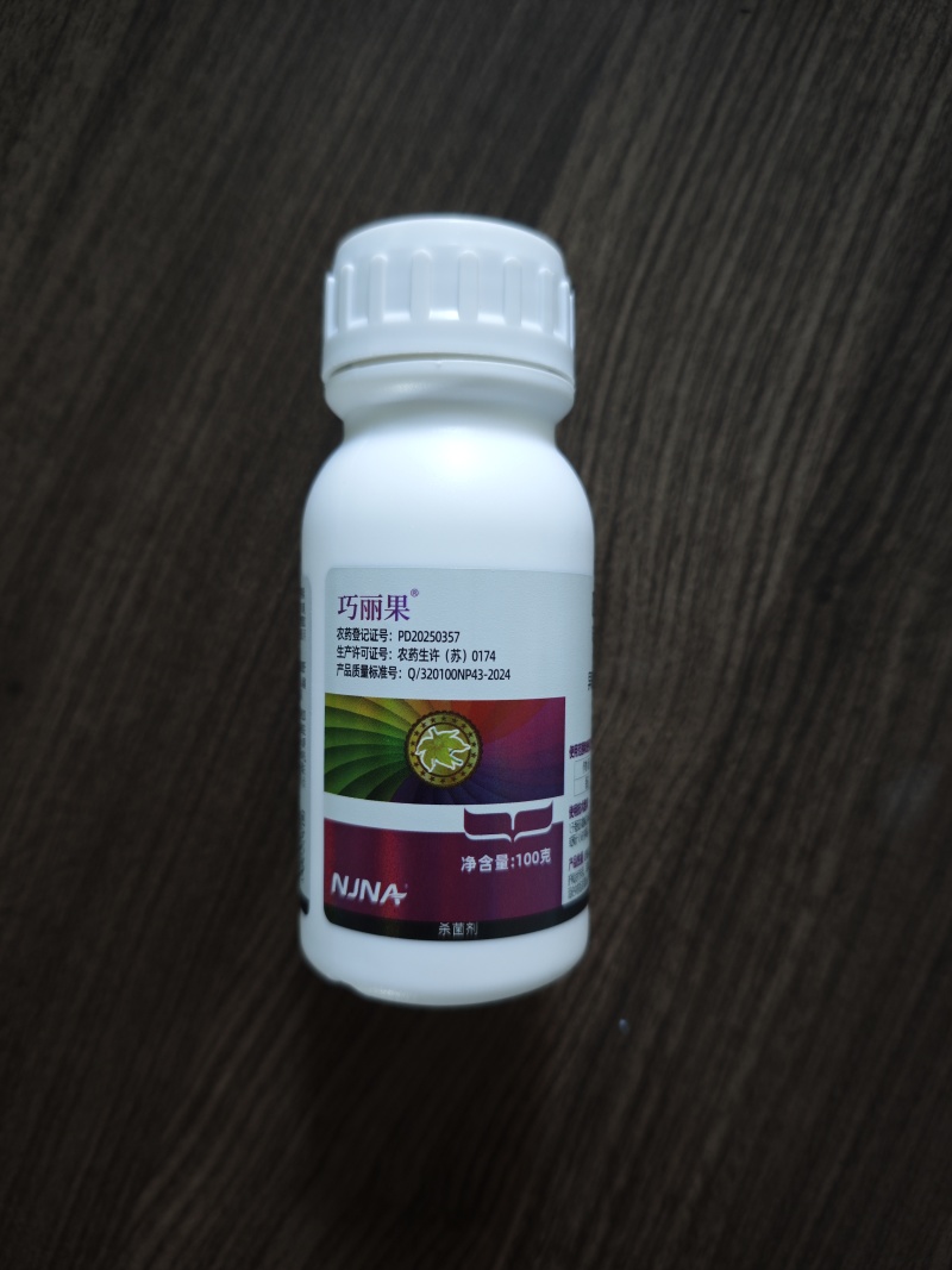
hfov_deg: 58.9
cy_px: 635
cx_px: 476
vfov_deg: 73.9
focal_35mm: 23
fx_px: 844
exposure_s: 1/50
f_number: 1.6
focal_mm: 6.55
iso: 640
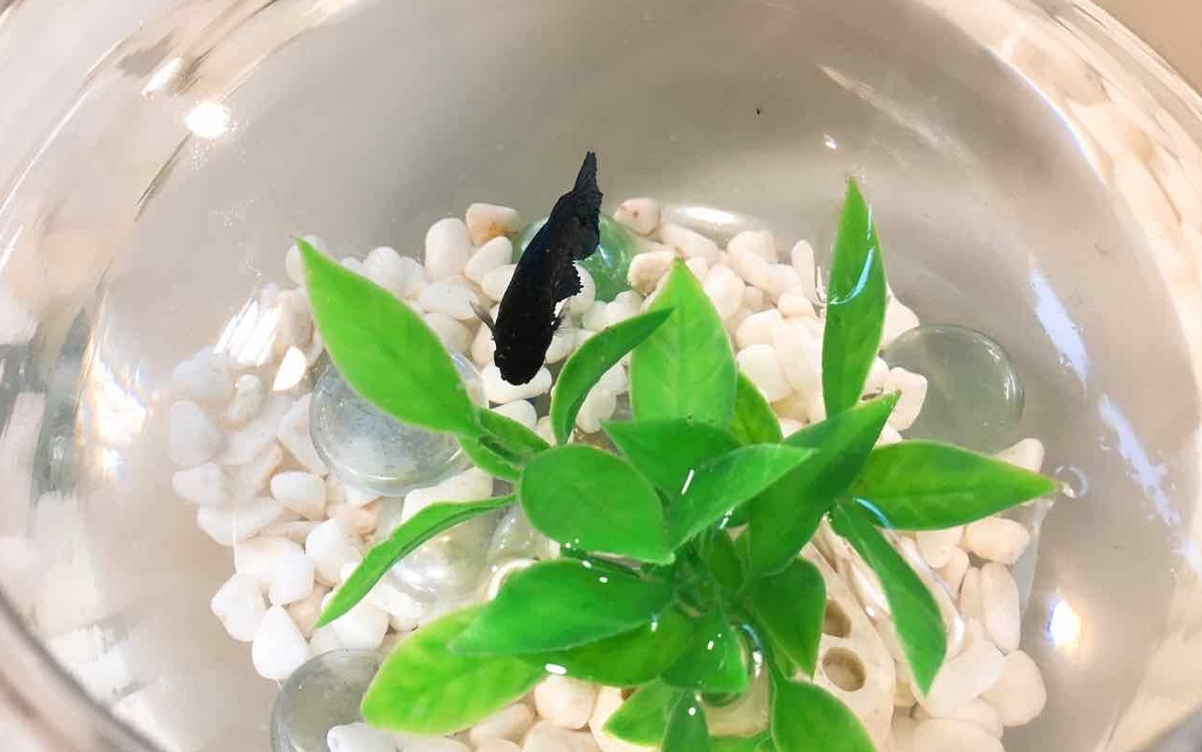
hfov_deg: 61.2
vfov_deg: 40.6
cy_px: 374
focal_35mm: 31
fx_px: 1016
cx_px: 602
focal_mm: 4.15
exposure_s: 1/33
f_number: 2.2
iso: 100
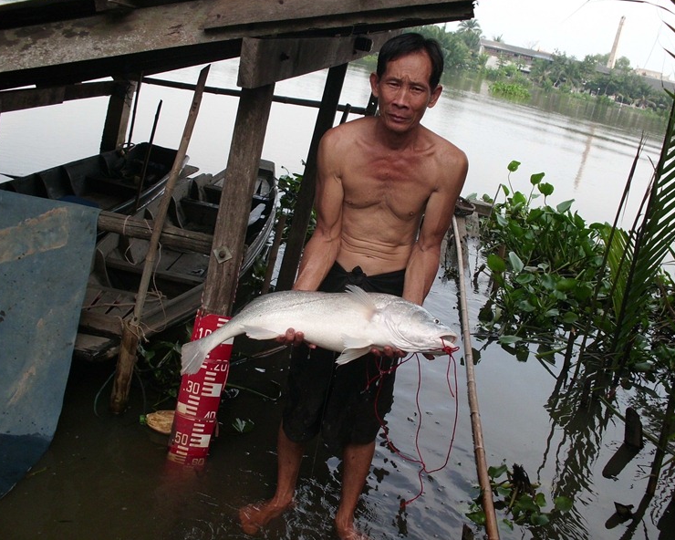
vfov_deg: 39.2
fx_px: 759
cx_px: 338
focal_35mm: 38
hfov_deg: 47.9
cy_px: 267
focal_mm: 6.3
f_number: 7.3
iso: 100
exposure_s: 1/160
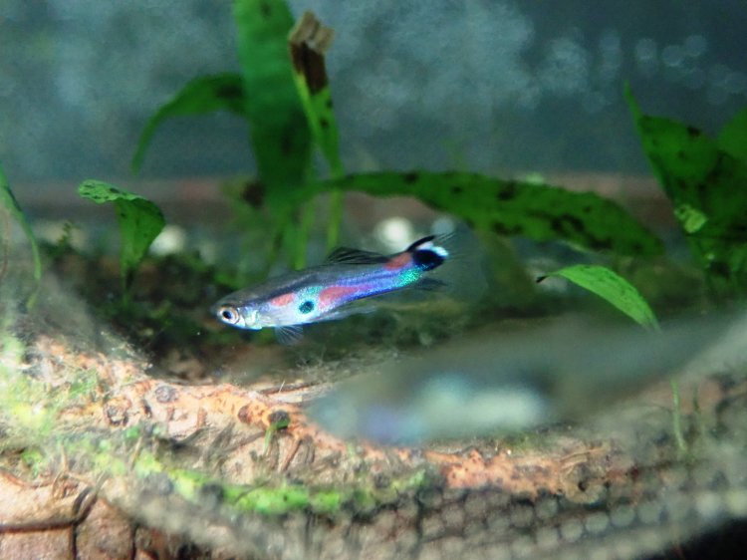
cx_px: 374
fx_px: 928
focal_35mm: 43
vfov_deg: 33.6
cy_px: 280
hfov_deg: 43.9
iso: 1250
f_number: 9
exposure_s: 1/40
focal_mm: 7.86
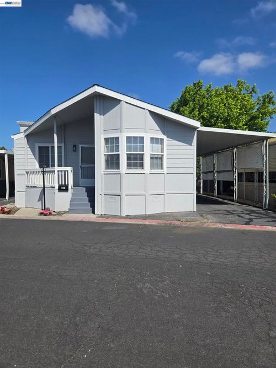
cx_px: 138
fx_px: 245
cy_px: 184
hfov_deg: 58.9
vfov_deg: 73.9
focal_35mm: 23
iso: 25
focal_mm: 5.4
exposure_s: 1/2671
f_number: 1.8
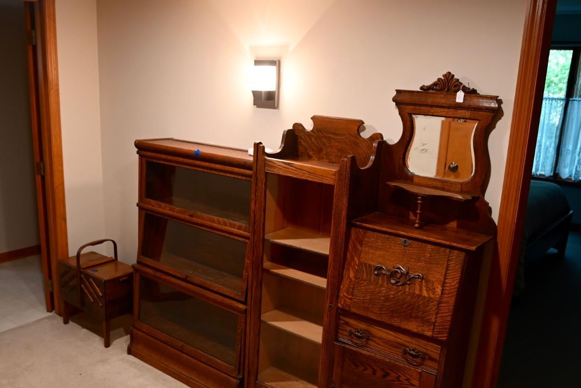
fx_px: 533
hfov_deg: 57.1
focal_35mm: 33
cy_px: 224
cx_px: 257
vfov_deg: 39.9
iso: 800
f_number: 3.2
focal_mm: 17
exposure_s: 1/60
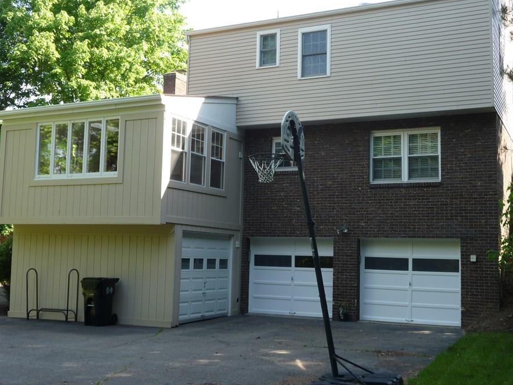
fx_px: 682
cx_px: 270
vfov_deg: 31.5
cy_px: 187
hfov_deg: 41.2
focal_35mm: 46
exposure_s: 1/125
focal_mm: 6.7
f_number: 3.9
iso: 100
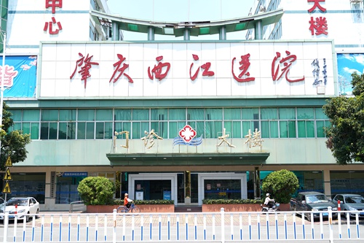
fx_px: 465
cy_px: 122
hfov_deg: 42.8
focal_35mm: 46
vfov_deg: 29.2
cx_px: 182
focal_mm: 46
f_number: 5.6
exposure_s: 1/320
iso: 100
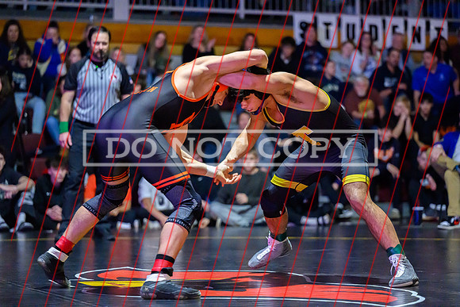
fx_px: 1470
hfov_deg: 17.8
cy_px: 154
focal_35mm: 115
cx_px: 230
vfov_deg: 11.9
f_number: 2.8
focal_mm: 115
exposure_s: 1/500
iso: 16000
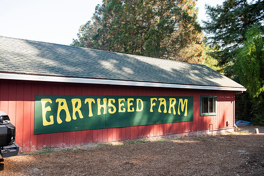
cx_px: 132
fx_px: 213
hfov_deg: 63.6
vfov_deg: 45.0
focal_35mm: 29
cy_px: 88
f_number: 4
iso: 400
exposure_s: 1/640
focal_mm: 29
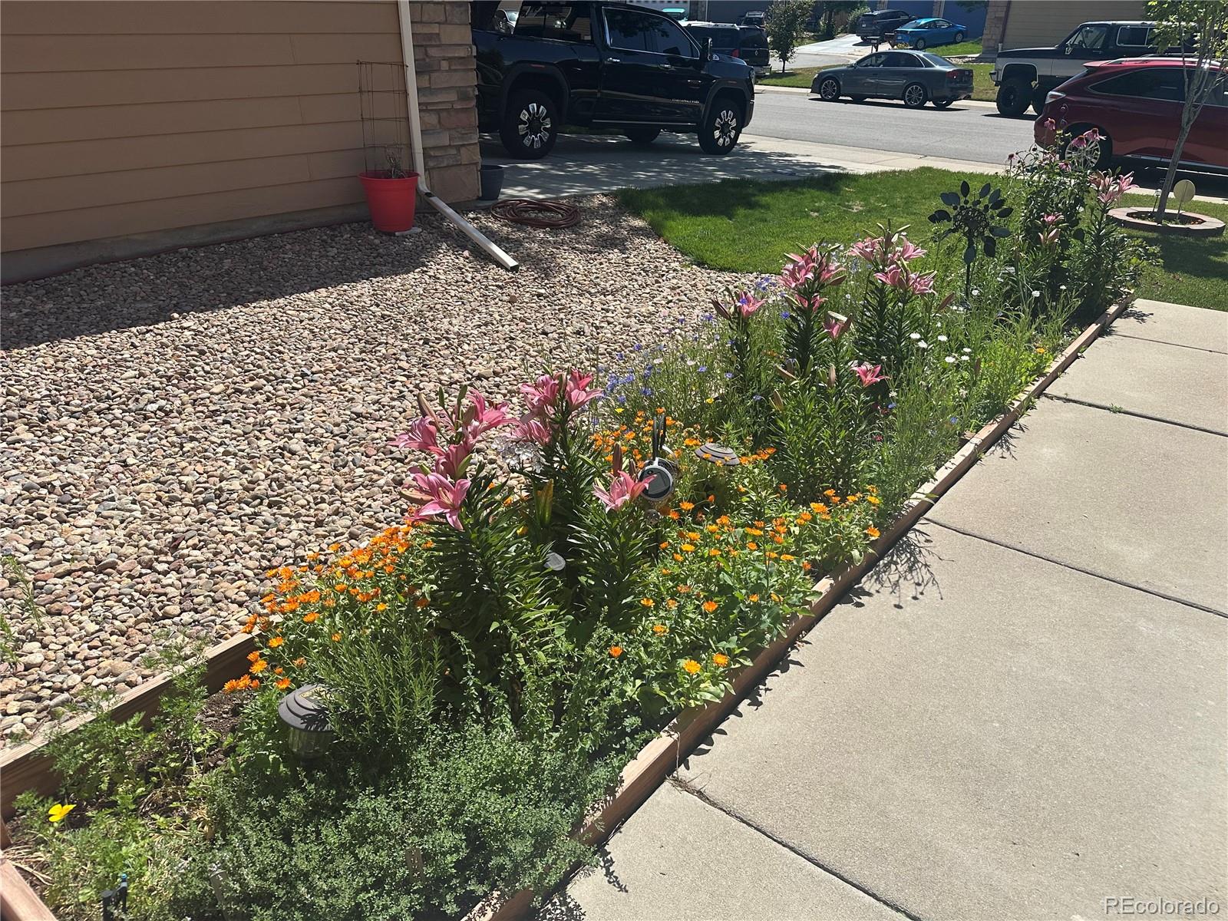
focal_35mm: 24
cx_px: 614
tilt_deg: -28.3
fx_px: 851
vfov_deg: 56.8
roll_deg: -0.7
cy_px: 460
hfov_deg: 71.6
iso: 80
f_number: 1.78
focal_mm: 6.86
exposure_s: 1/4545
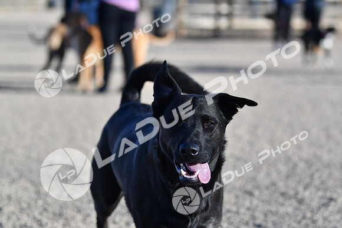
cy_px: 114
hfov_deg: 18.9
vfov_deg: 12.7
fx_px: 1026
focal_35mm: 108
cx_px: 171
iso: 280
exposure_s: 1/4000
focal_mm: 72
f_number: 2.8
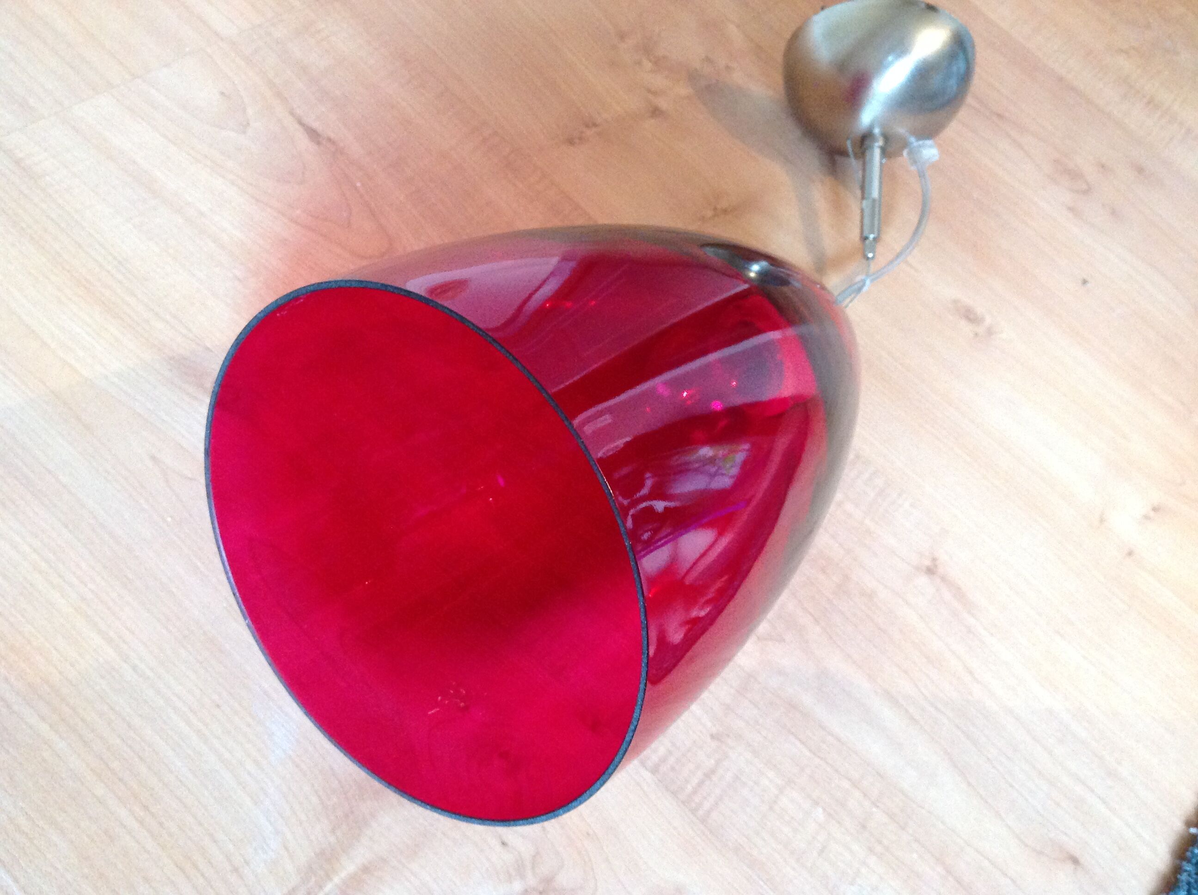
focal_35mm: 35
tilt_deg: -53.1
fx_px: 1209
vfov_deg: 40.6
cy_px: 448
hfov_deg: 52.7
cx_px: 599
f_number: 2.4
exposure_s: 1/15
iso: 400
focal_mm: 4.28
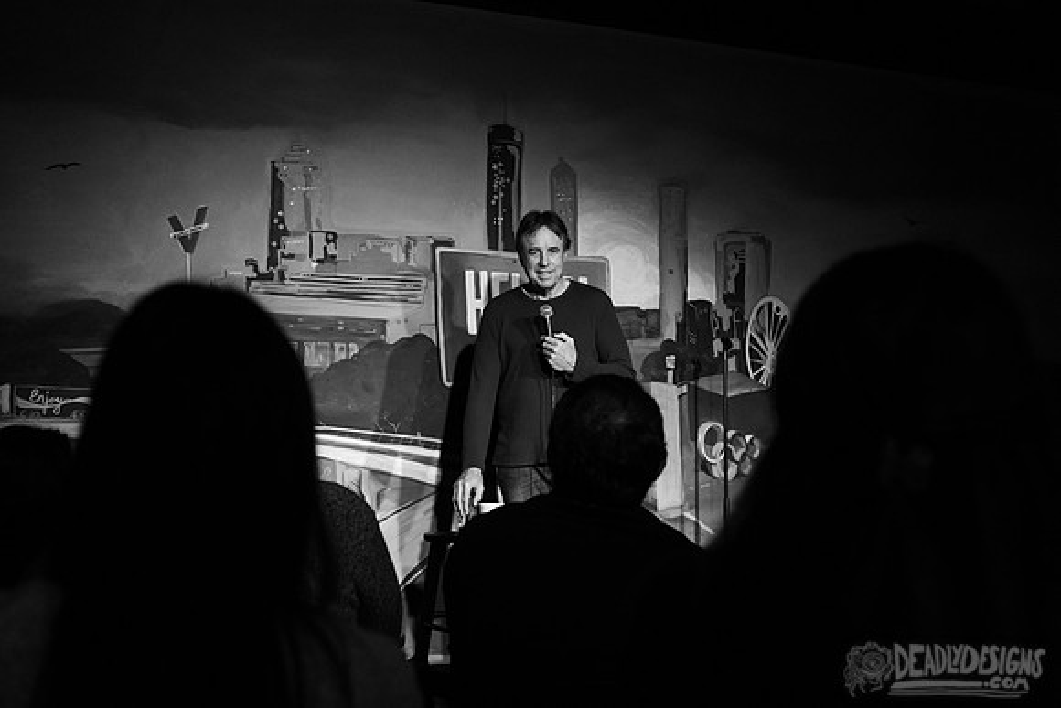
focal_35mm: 43
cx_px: 493
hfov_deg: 45.7
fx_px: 1258
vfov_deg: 31.4
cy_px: 354
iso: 2000
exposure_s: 1/320
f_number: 3.5
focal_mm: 36
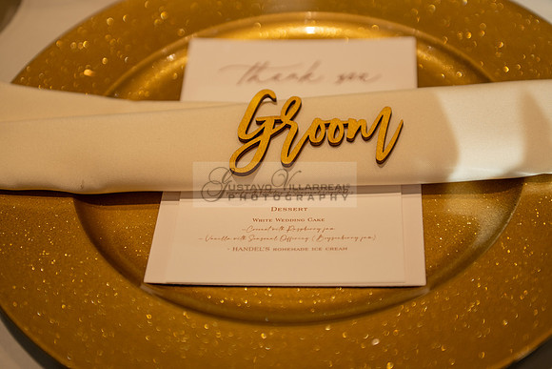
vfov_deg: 19.5
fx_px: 1074
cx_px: 276
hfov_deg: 28.8
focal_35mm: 70
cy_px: 184
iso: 400
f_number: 2.8
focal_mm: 70
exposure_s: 1/250
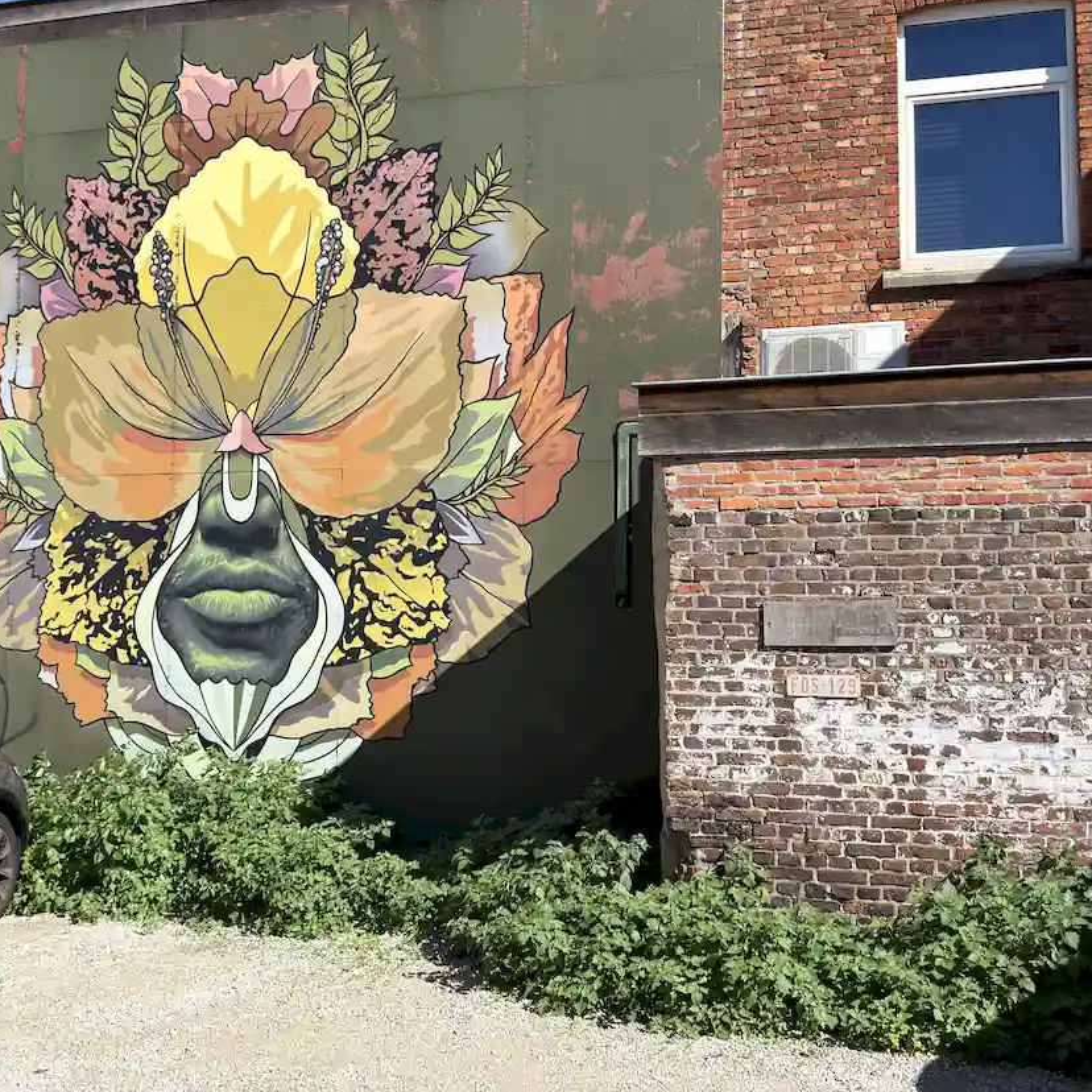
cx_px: 427
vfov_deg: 40.9
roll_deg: -1.2
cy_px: 525
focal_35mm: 41
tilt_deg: +6.4
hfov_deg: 40.7
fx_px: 1463
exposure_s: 1/3610
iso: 80
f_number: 1.78
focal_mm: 6.76
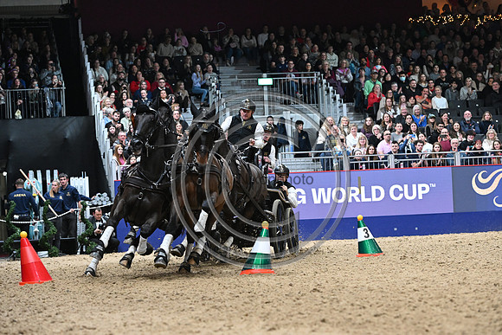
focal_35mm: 110
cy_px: 168
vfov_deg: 12.5
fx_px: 1534
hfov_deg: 18.6
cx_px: 251
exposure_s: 1/640
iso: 6400
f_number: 4.5
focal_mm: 110
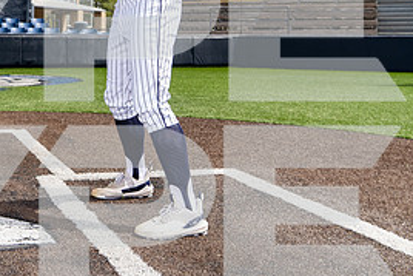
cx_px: 14
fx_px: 597
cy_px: 21
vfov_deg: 25.1
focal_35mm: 52
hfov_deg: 35.1
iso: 250
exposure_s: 1/1250
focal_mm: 24
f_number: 4
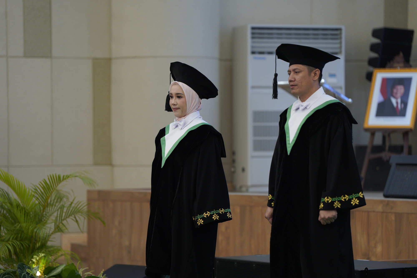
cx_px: 208
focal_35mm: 149
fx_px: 1726
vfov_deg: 9.2
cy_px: 139
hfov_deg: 13.8
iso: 800
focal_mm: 149
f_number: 2.8
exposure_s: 1/160
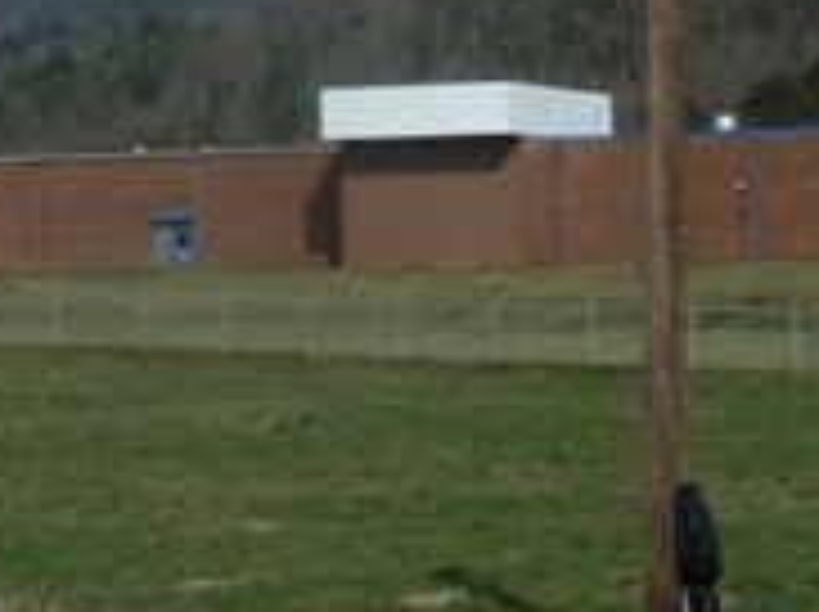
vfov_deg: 9.9
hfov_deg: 12.6
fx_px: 3497
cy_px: 9
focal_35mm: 148
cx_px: -428
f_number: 5.6
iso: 80
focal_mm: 6.9
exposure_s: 1/500
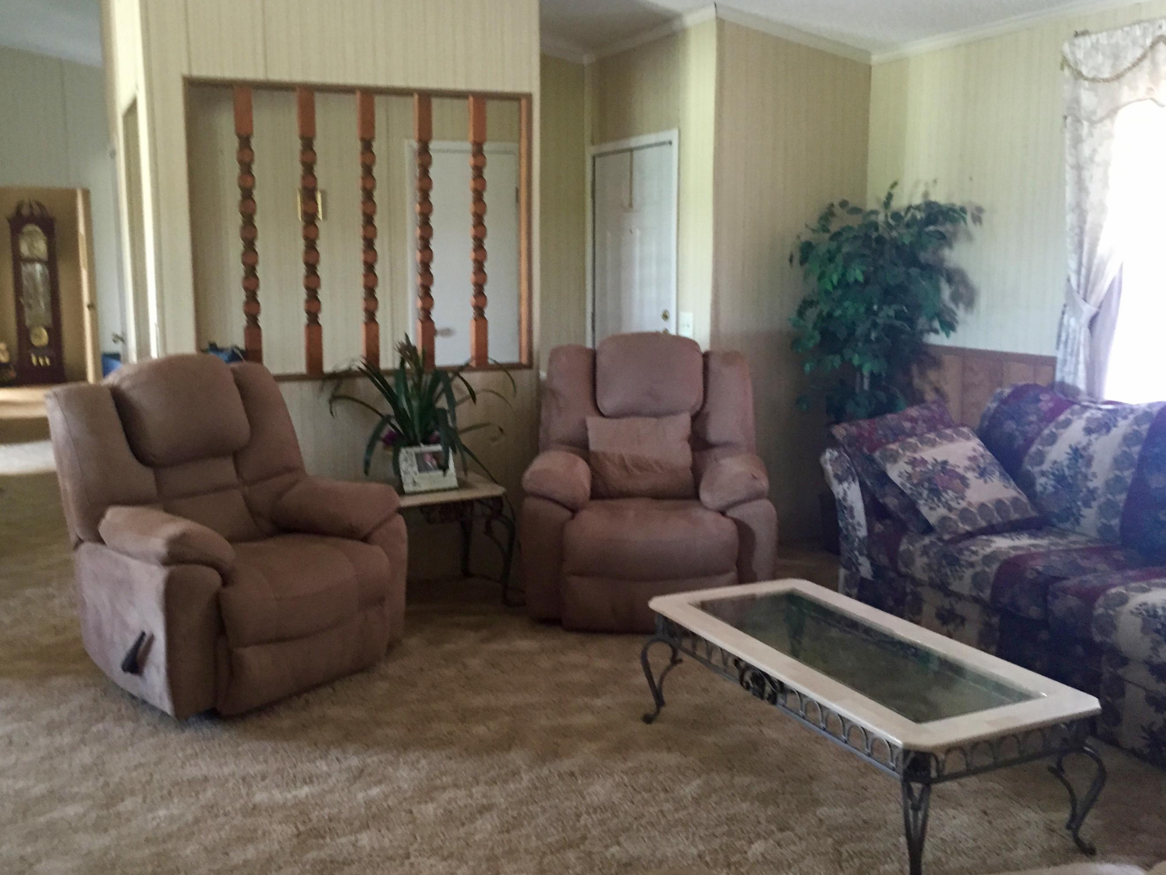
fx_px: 1112
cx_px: 514
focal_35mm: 33
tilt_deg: -7.9
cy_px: 409
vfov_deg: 42.9
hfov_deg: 55.2
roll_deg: -1.1
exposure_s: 1/17
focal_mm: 4.15
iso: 250
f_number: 2.2
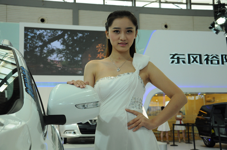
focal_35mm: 48
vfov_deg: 28.0
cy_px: 75
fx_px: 302
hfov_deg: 41.2
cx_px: 114
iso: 400
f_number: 4.5
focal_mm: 32
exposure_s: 1/60
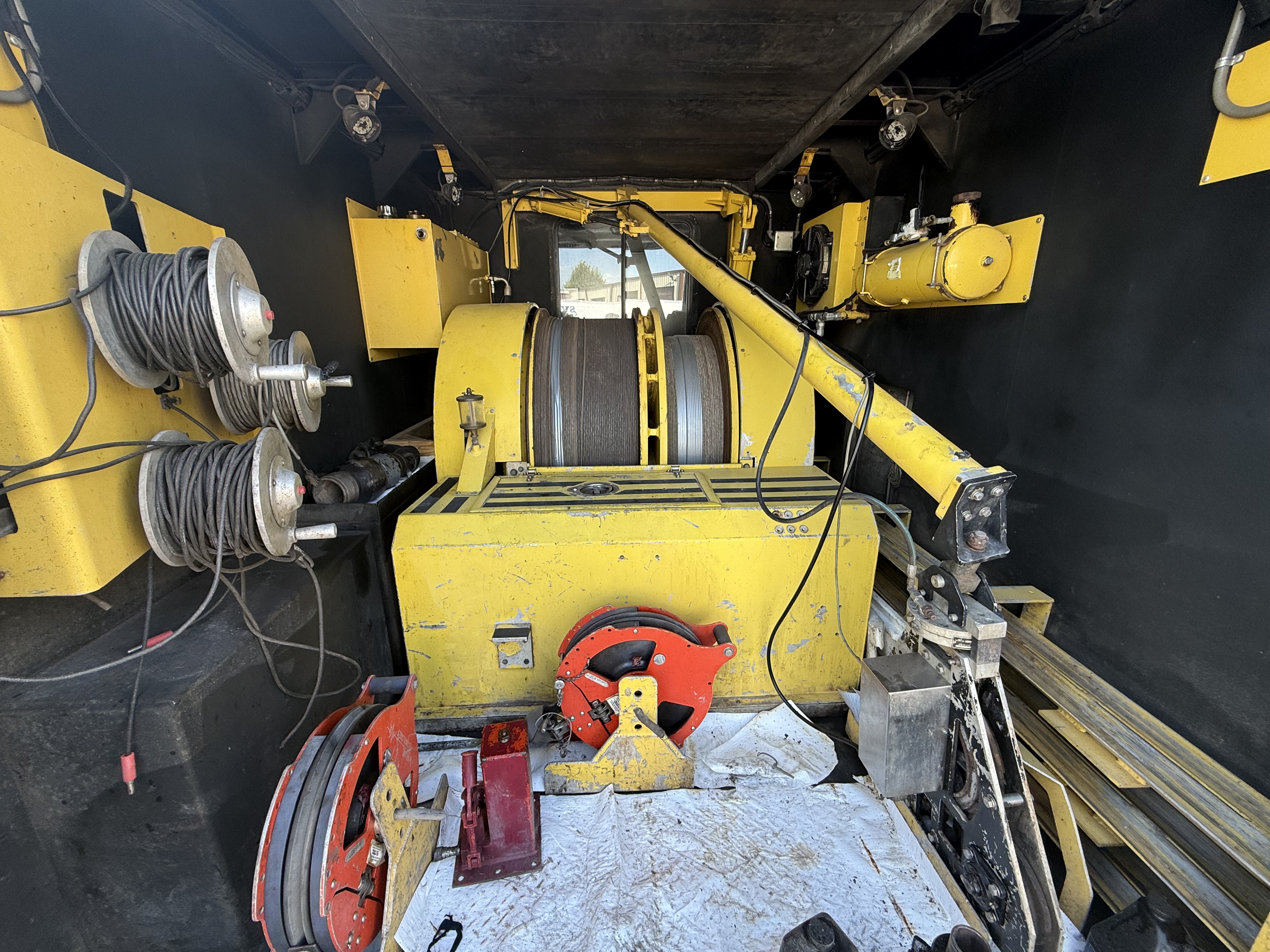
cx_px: 635
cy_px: 476
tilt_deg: -16.3
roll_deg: -0.1
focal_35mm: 14
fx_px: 514
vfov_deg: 85.7
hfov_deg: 102.1
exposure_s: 1/165
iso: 50
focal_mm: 2.22
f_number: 2.2
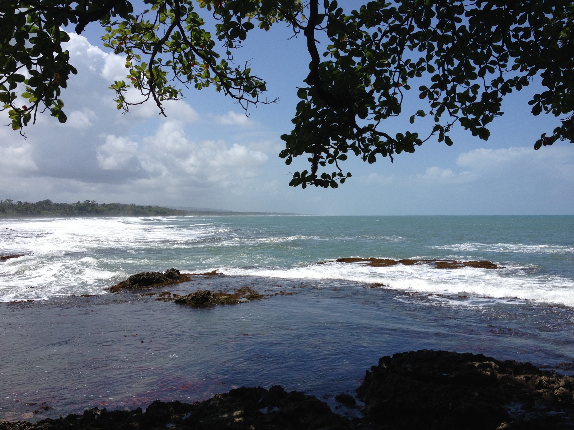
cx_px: 287
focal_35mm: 35
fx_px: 580
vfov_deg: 40.7
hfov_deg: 52.6
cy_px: 215
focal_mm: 4.28
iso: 50
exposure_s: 1/2632
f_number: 2.4
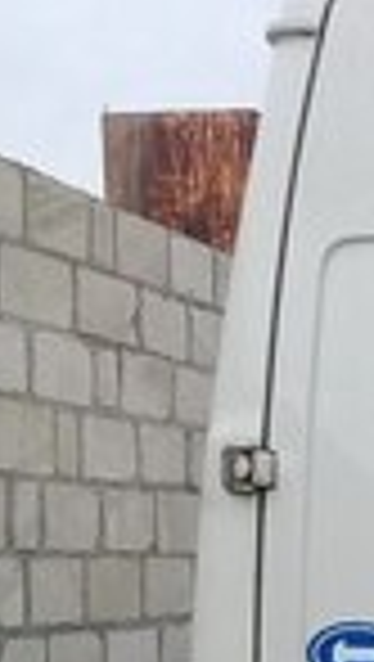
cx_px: 784
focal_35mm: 114
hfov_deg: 9.8
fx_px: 2004
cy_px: 752
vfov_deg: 18.0
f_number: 2.2
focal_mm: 3.3
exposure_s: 1/355
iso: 50
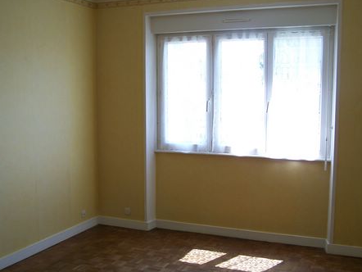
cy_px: 151
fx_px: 450
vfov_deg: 33.6
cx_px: 192
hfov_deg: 43.8
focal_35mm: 43
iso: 80
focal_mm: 6.3
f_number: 2.8
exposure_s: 1/80
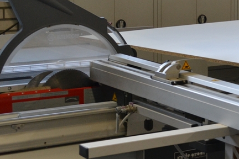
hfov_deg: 16.5
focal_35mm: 120
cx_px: 264
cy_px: 15
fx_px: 797
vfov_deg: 11.3
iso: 800
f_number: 5
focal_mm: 30
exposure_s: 1/125
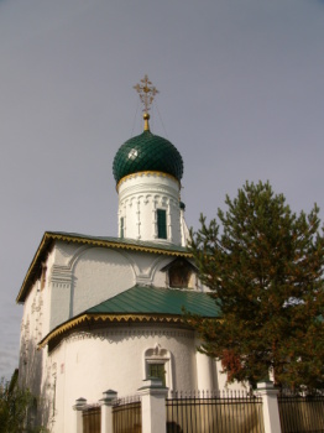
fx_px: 450
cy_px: 216
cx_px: 162
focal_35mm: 36
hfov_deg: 39.6
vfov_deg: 51.4
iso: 50
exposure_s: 1/500
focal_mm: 6
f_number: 5.6
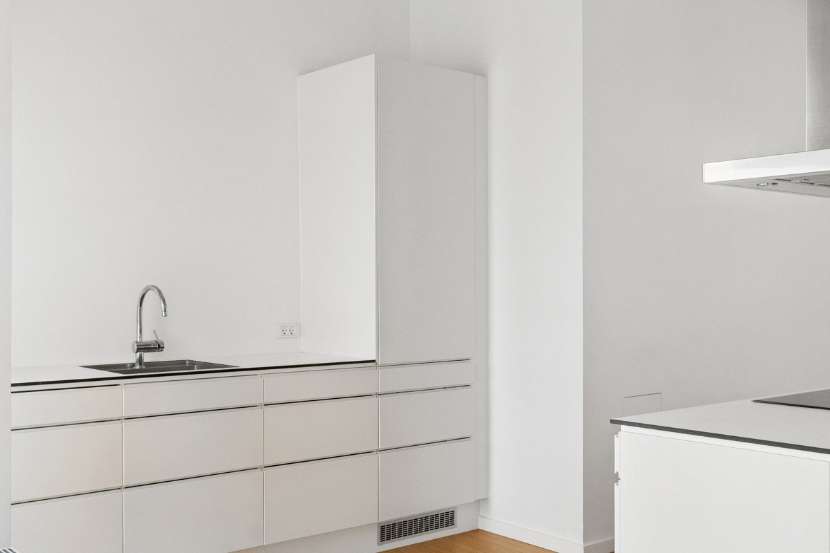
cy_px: 276
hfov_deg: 49.6
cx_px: 415
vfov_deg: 34.2
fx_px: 899
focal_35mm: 39
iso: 500
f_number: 5.6
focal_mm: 26
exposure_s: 1/200
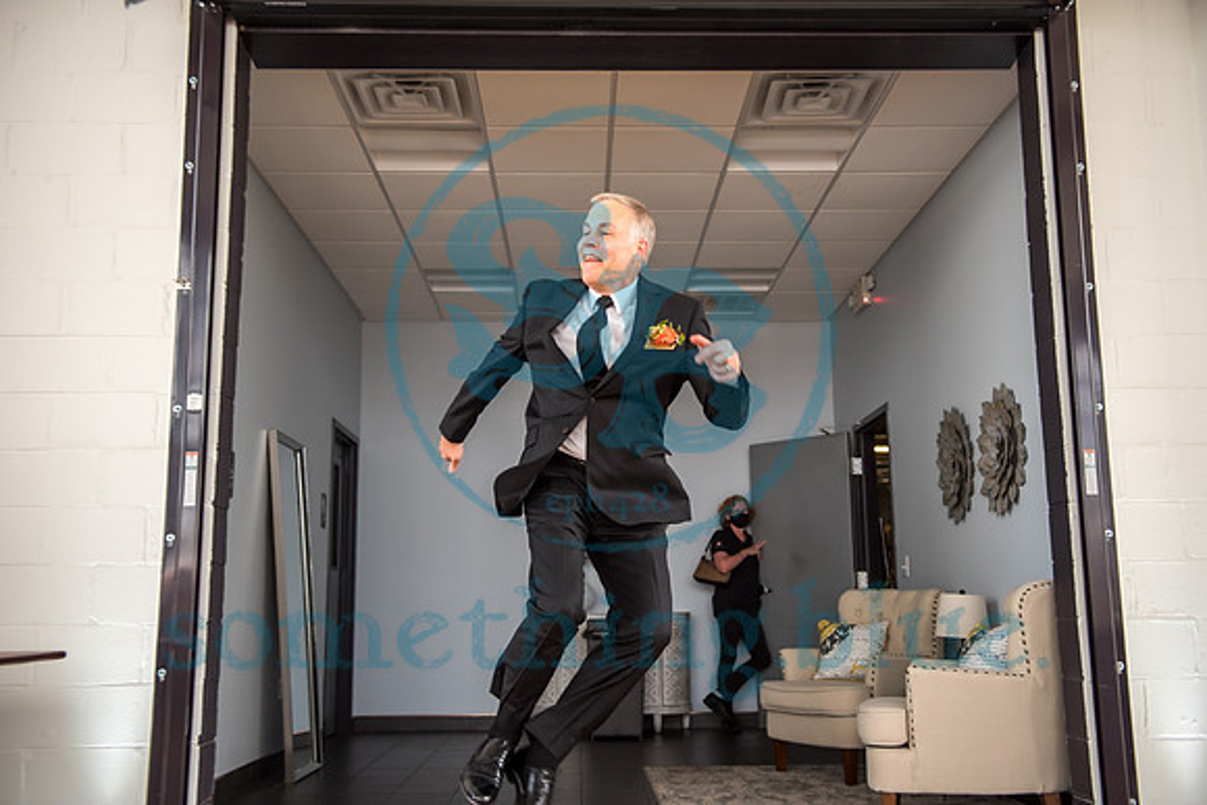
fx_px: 1341
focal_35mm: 40
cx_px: 604
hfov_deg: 48.4
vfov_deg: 33.4
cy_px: 402
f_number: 2.8
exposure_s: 1/250
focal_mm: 40
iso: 400
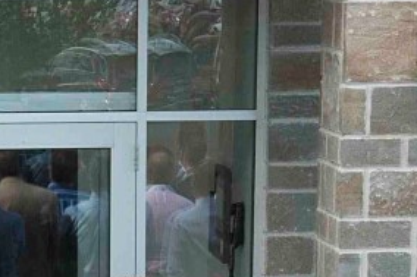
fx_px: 3172
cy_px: 733
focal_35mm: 274
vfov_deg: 4.8
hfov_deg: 7.5
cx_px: -35
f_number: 16
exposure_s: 1/160
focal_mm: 48
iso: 1000
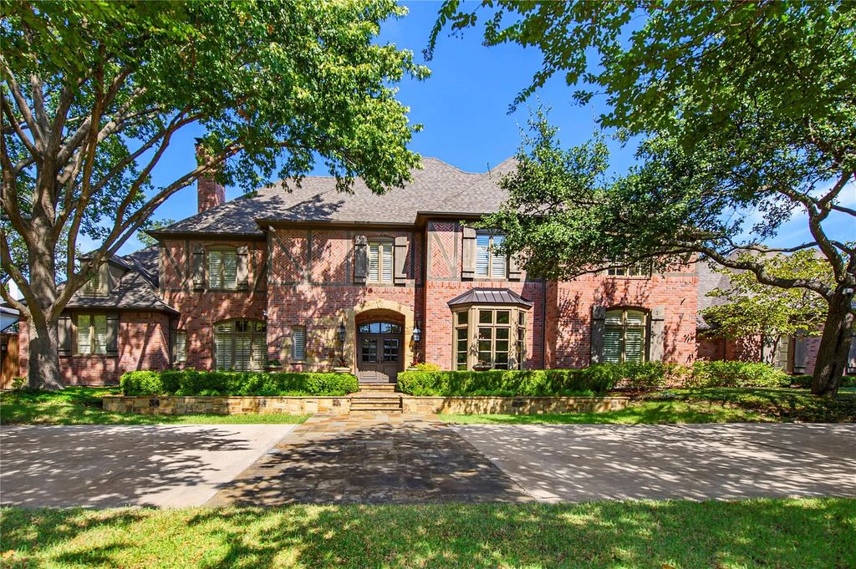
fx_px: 380
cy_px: 284
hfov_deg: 96.8
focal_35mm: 16
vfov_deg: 73.7
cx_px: 428
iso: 200
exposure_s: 1/320
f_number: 6.3
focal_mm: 16
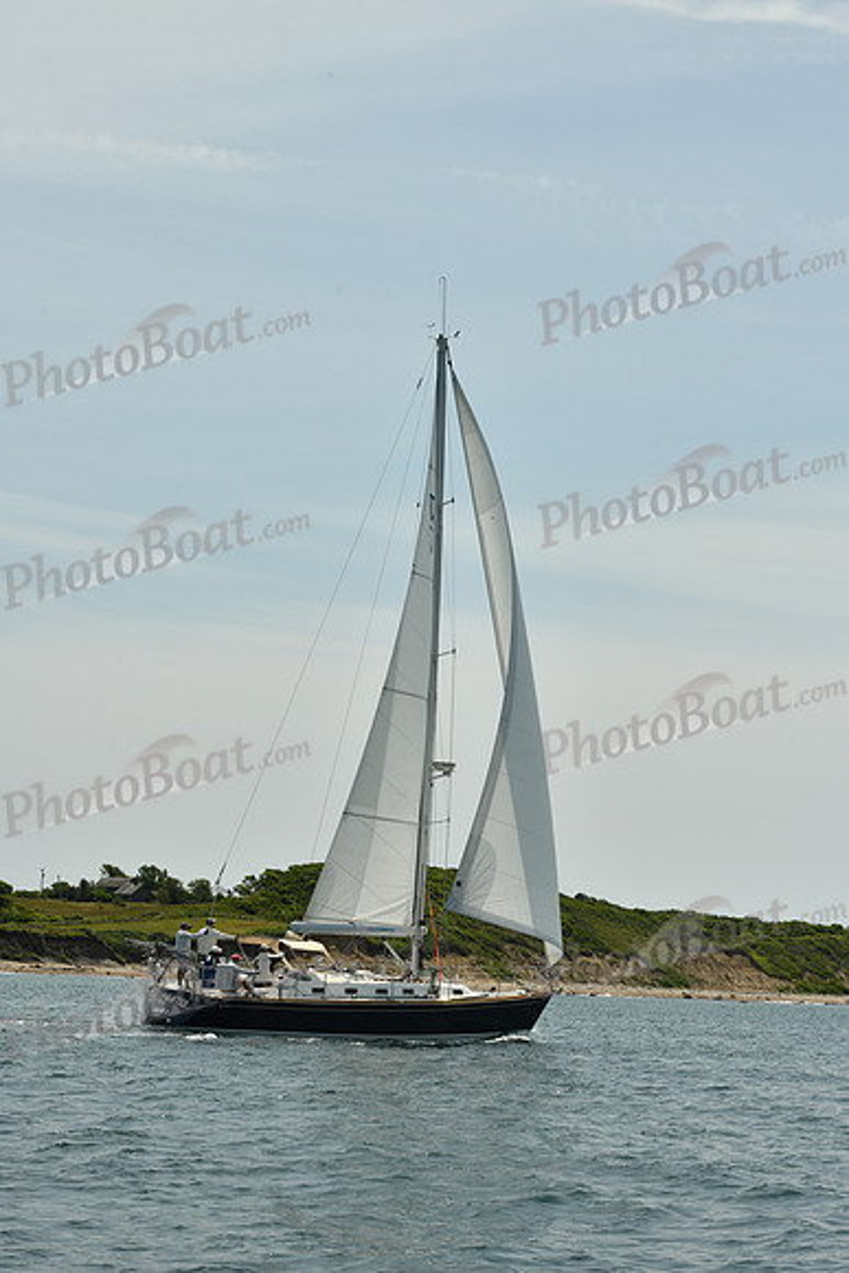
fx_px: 2475
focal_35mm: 70
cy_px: 636
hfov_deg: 19.5
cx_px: 424
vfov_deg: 28.8
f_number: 11
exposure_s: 1/1000
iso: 320
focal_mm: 70
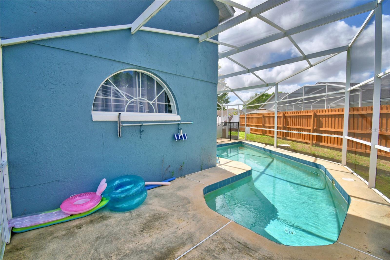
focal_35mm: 15
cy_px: 130
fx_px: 162
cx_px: 195
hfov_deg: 100.4
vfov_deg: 77.3
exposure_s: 1/640
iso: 100
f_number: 4.5
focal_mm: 10
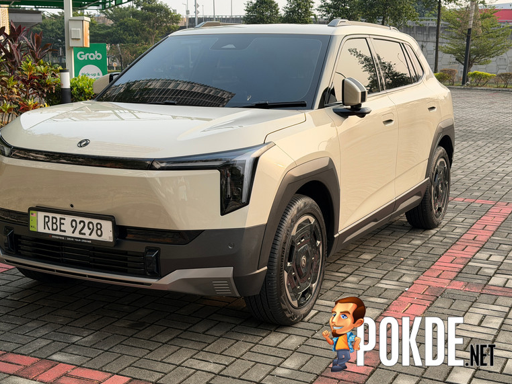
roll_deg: -0.1
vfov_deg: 27.5
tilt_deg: -7.4
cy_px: 180
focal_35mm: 53
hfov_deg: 36.2
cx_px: 239
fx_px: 784
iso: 64
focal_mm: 6.76
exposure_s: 1/962
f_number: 1.78
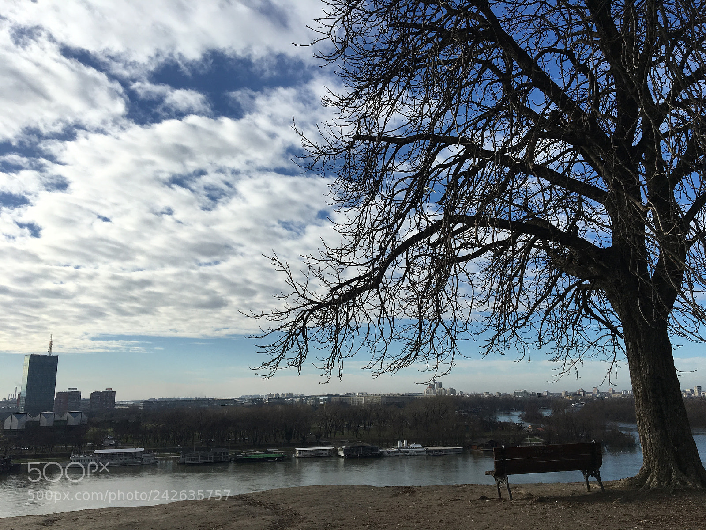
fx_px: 591
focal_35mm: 29
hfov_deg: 61.7
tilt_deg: +12.1
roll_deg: +1.0
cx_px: 353
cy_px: 265
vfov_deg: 48.2
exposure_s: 1/2959
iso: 25
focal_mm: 4.15
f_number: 2.2
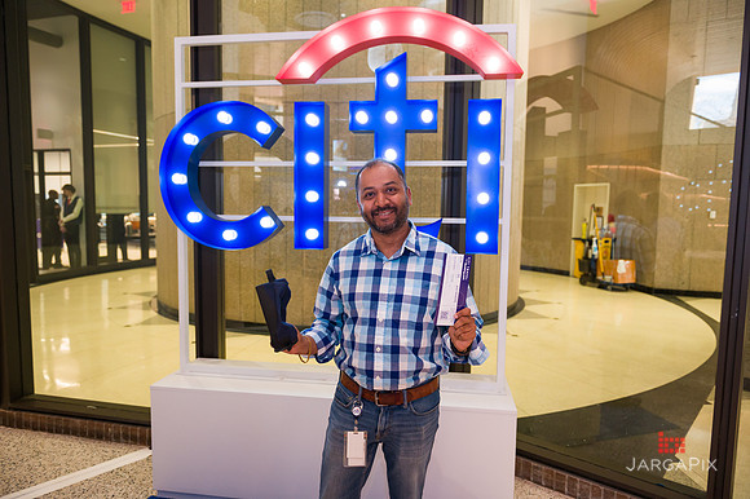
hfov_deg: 73.8
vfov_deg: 53.1
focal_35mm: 24
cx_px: 375
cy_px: 250
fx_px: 500
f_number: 4
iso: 1600
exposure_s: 1/200
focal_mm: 24
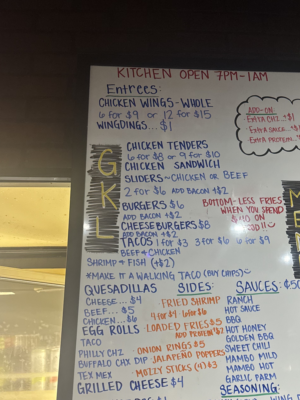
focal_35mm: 38
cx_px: 211
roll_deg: +1.6
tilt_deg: +14.9
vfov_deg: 48.2
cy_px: 264
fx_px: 439
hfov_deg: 37.1
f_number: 1.78
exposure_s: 1/60
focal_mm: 6.76
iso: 800
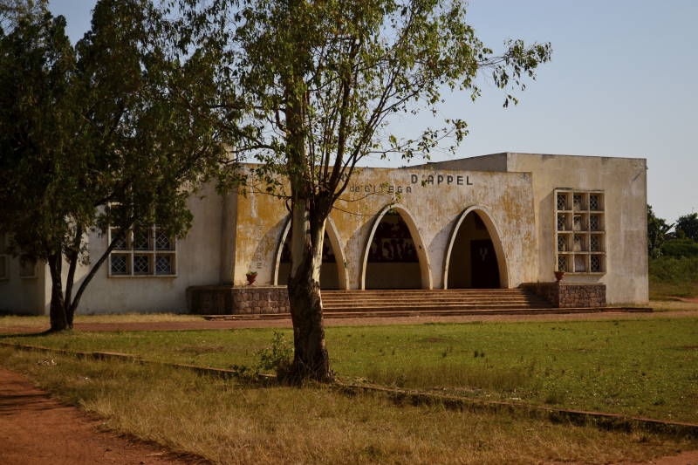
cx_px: 349
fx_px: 1599
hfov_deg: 24.6
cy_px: 232
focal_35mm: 82
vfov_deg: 16.5
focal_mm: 55
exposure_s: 1/1600
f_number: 5.6
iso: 400
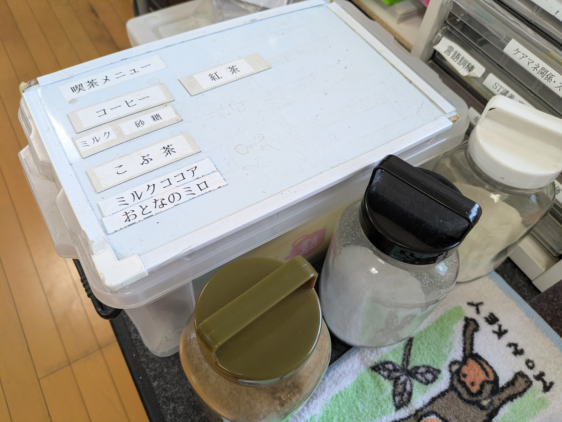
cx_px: 281
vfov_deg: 54.9
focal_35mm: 25
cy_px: 211
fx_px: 406
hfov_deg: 69.4
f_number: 1.89
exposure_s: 1/100
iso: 330
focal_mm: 5.43
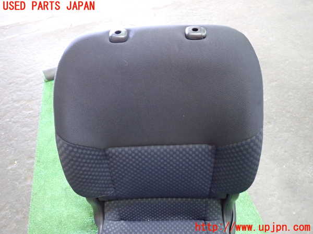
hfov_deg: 69.4
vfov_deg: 54.9
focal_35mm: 25
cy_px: 117
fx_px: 226
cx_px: 156
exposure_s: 1/30
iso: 640
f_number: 2
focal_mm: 4.5
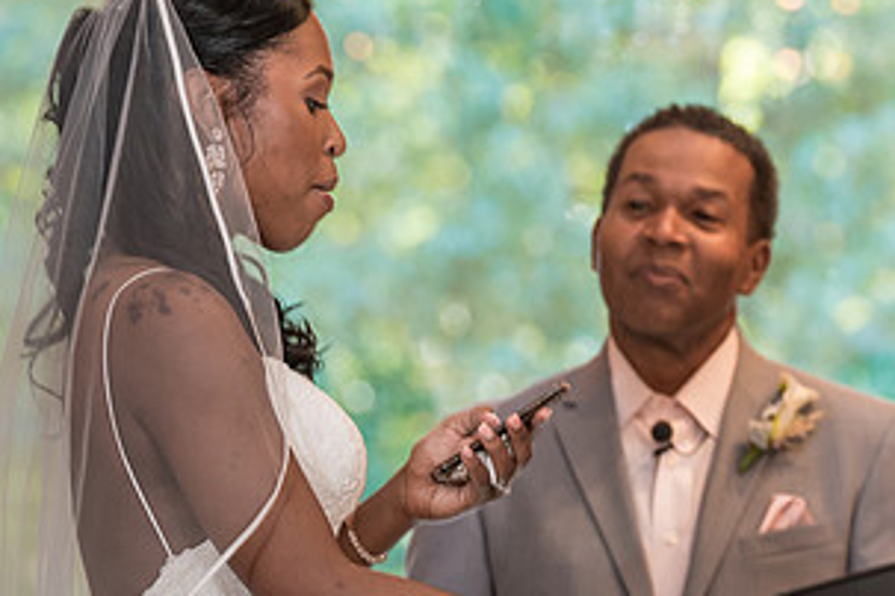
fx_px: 9695
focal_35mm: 390
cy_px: 268
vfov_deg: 3.5
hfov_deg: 5.3
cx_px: 713
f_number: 4
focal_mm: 147
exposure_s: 1/100
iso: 800
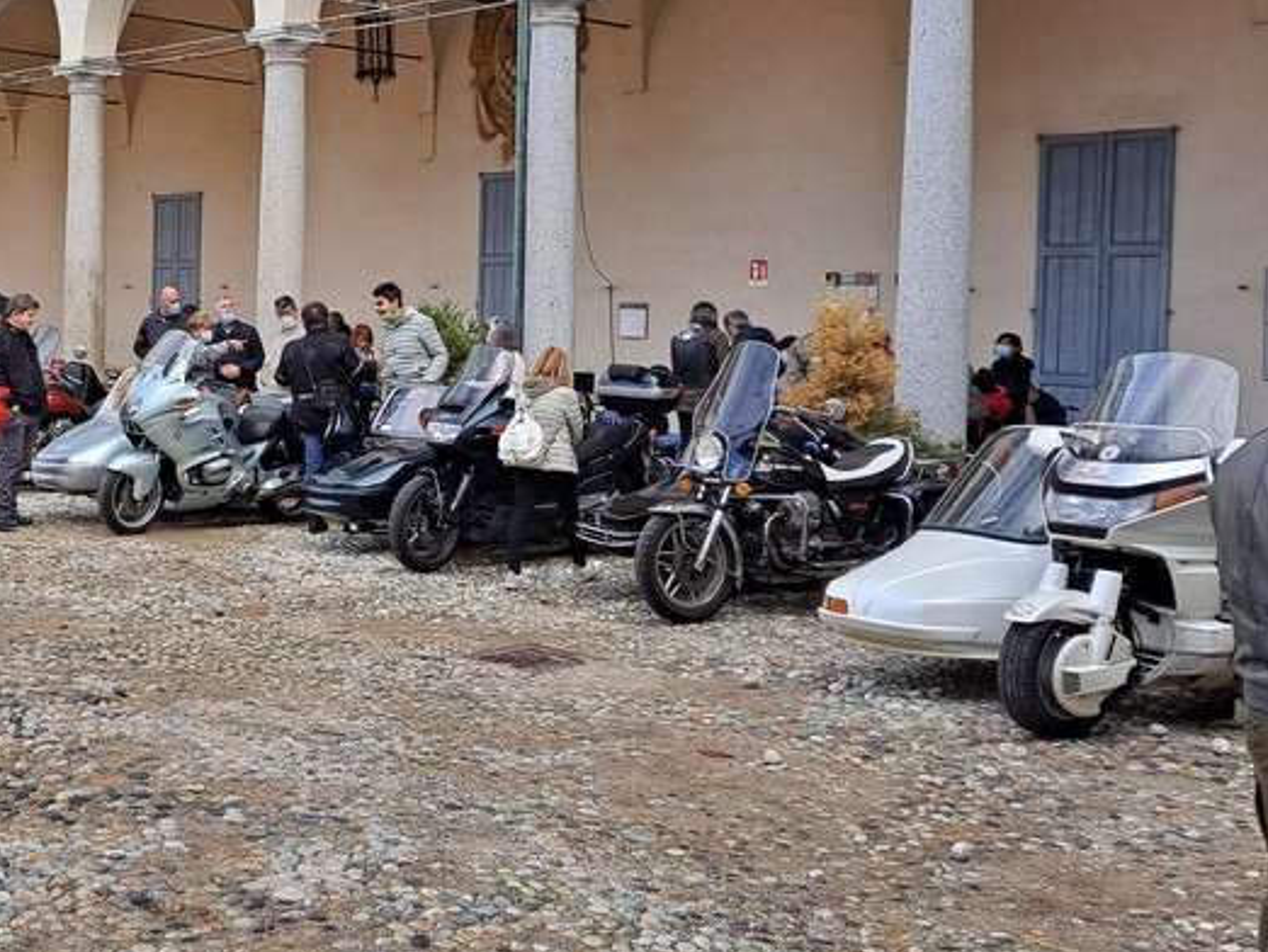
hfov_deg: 37.6
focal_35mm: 49
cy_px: 347
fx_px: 1796
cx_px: 262
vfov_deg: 29.6
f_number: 2
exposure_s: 1/500
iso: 32
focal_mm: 4.6
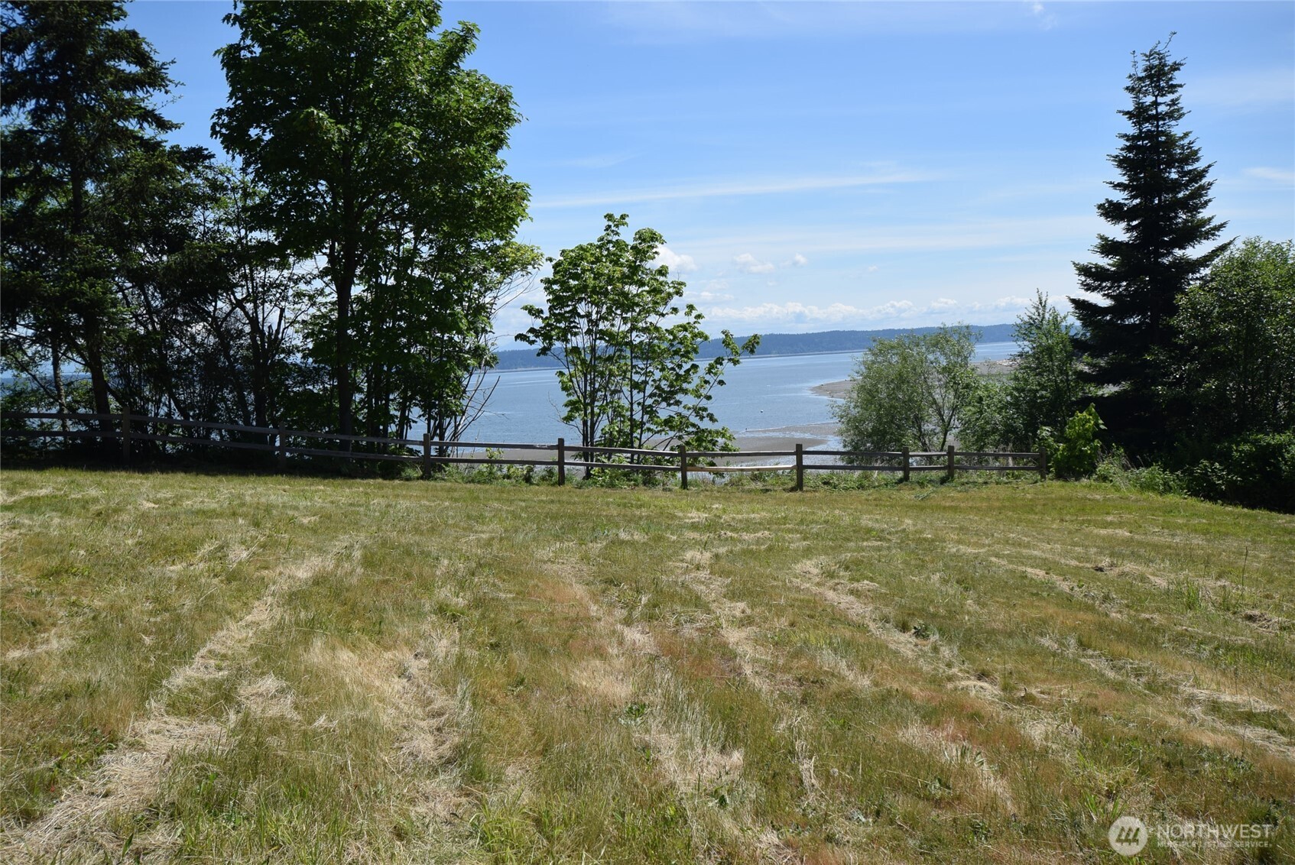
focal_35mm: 33
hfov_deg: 57.2
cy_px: 432
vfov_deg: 40.0
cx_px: 648
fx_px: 1188
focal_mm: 22
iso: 200
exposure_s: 1/500
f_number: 8
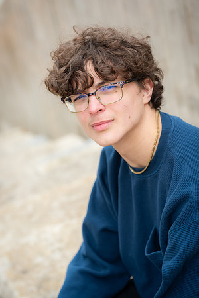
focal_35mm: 85
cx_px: 100
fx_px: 705
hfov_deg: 16.1
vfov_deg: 23.9
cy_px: 149
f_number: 3.5
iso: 80
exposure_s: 1/125
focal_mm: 85
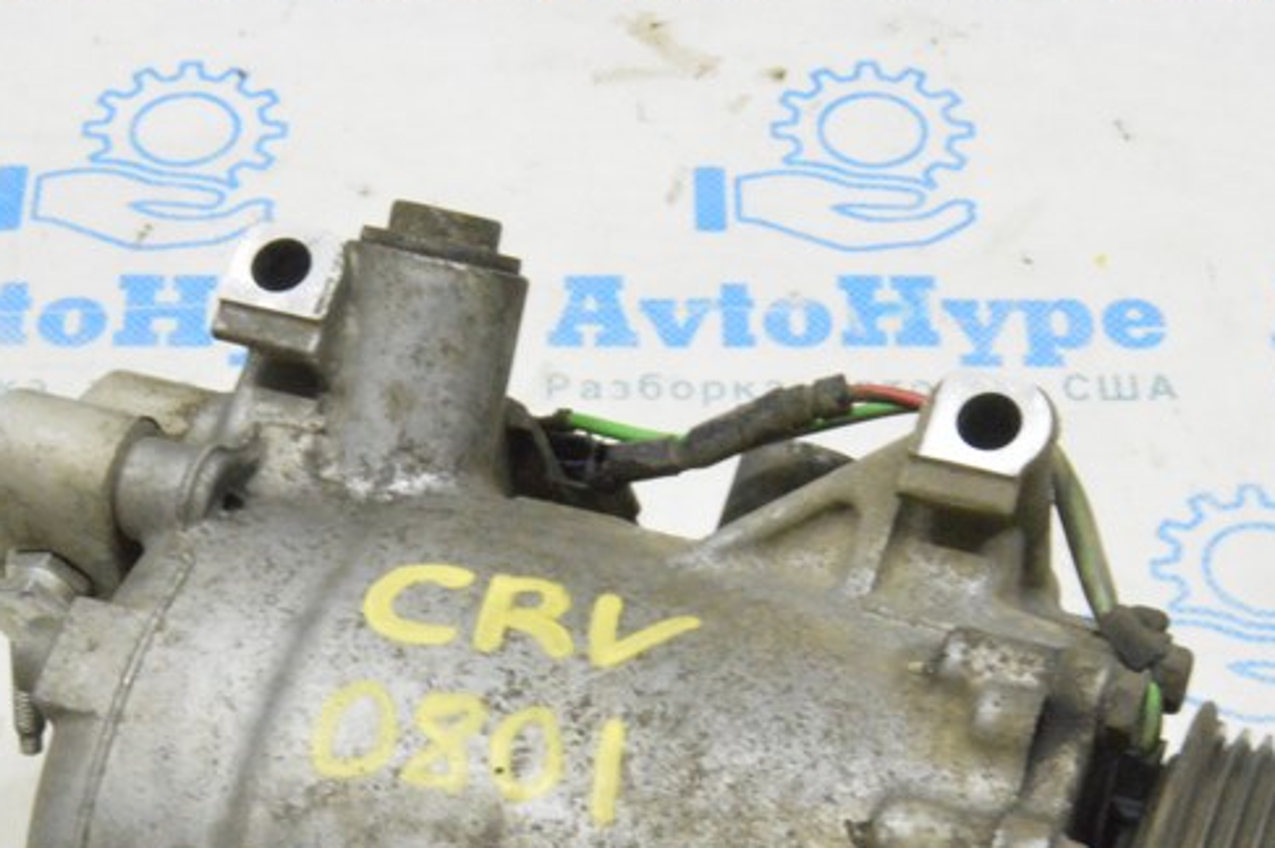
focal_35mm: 82
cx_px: 615
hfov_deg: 24.8
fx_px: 2902
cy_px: 852
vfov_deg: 16.3
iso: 6400
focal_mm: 26
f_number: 20
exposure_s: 1/15
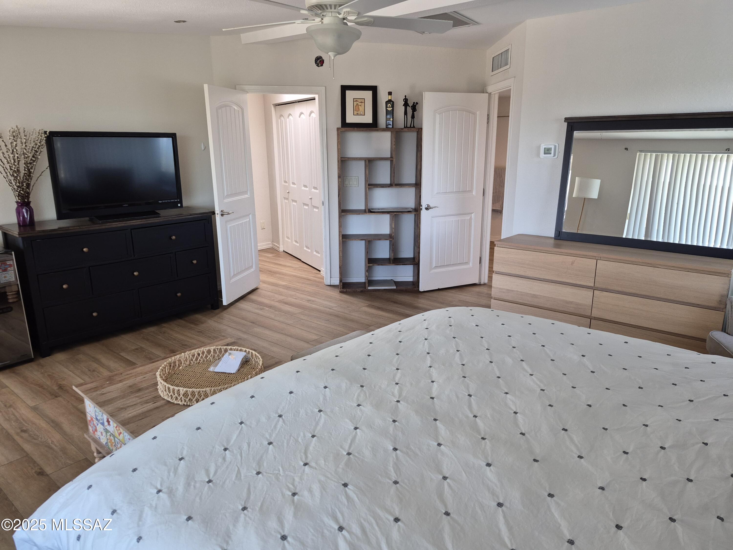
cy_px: 275
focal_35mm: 23
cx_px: 366
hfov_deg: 73.9
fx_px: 487
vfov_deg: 58.9
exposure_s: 1/180
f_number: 1.8
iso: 160
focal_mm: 5.4
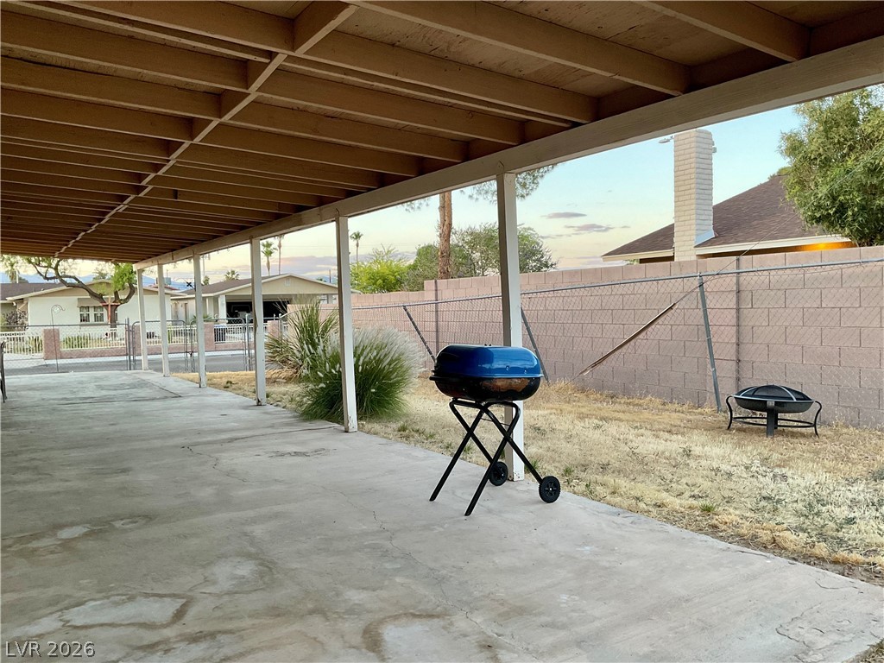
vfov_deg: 48.2
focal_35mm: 29
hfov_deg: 61.7
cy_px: 332
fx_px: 741
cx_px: 442
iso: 64
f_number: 1.8
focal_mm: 3
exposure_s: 1/60
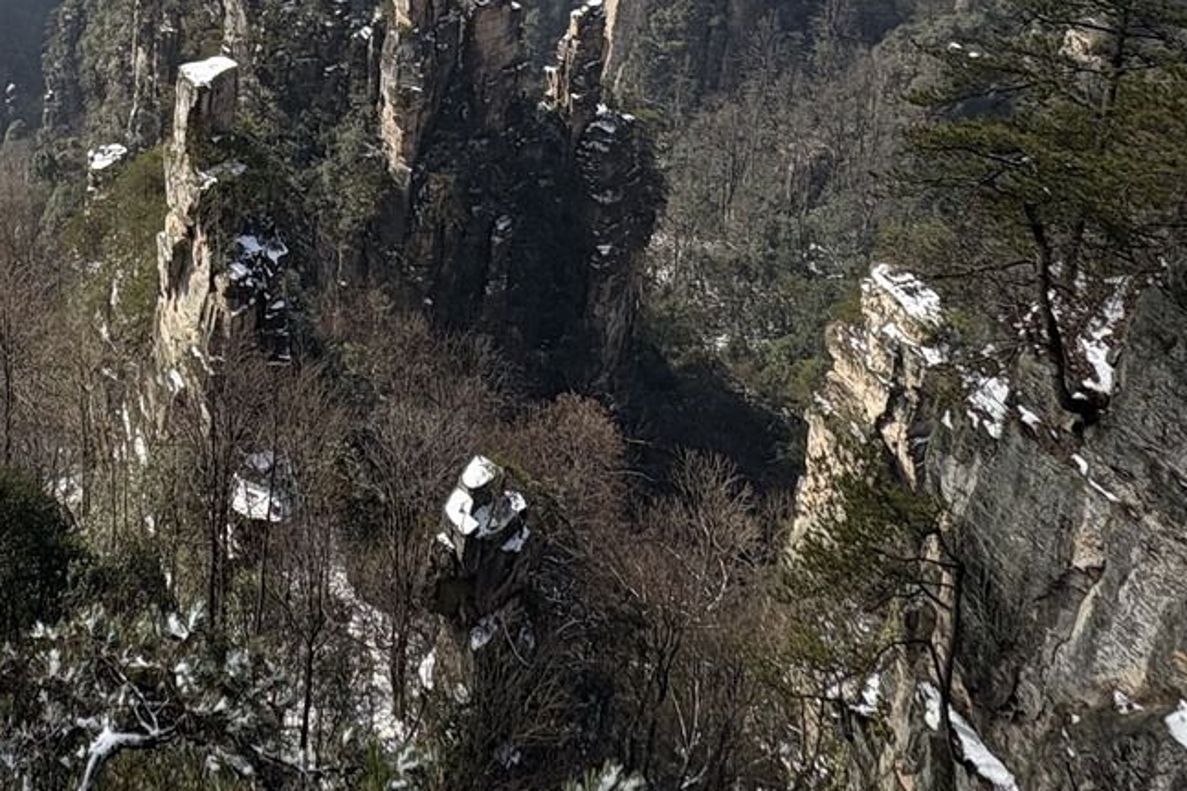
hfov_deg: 49.1
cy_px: -283
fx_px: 1187
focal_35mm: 36
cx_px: 189
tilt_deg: -14.1
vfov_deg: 28.7
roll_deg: +0.4
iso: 50
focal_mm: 2.22
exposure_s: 1/2342
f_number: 2.2
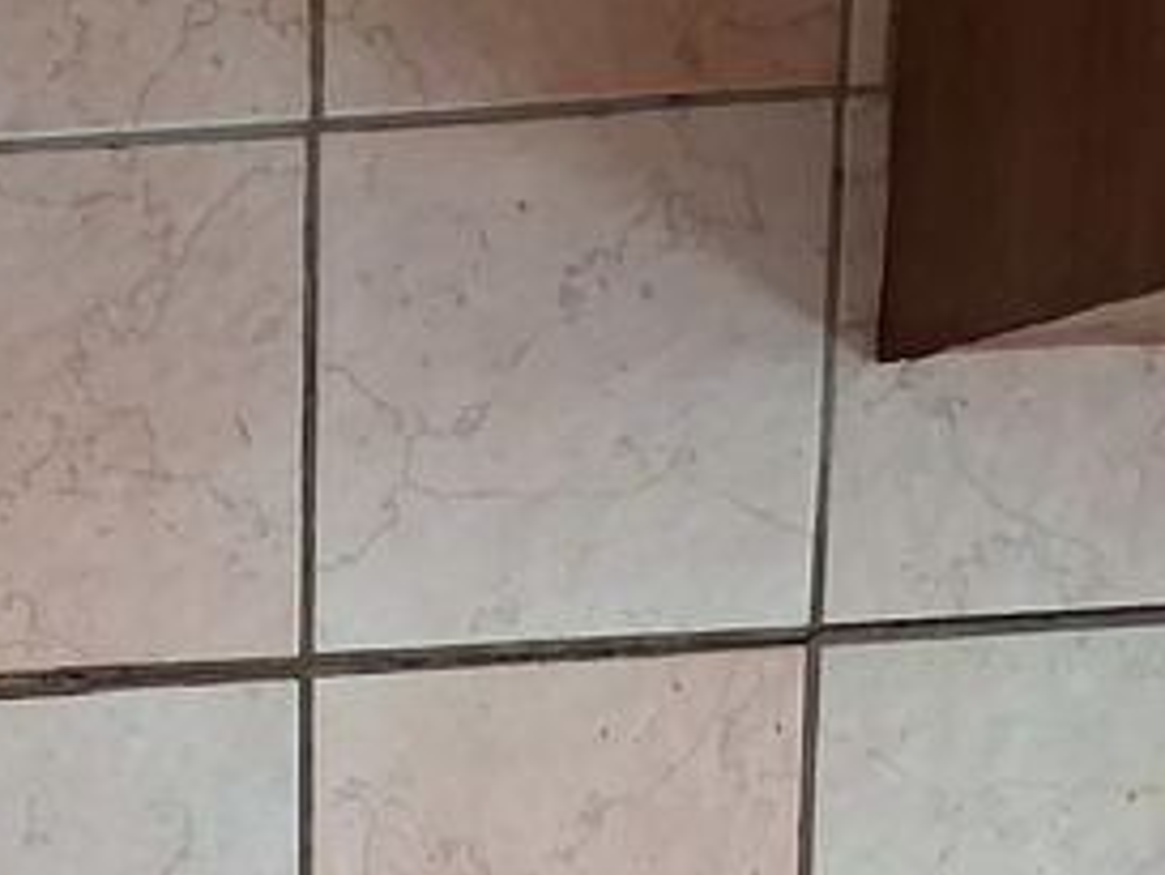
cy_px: 1455
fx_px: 3333
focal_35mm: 99
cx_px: -858
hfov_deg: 16.8
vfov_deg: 13.7
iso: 500
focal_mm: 4
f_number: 1.8
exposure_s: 1/60
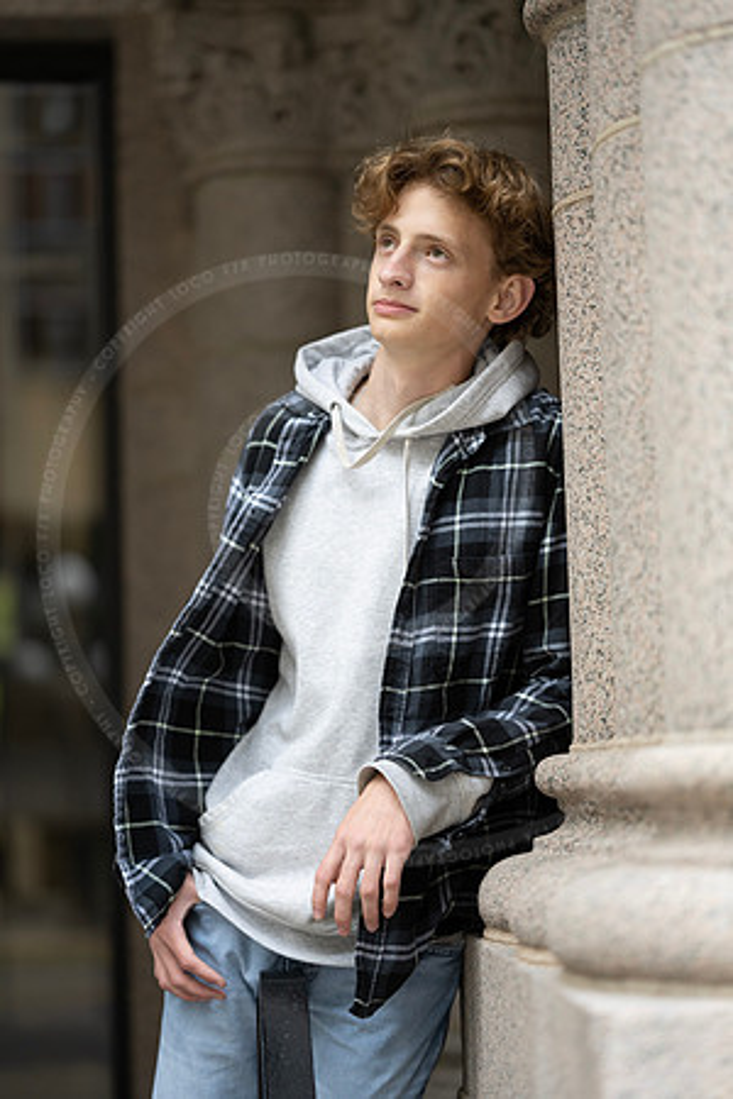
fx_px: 2596
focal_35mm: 85
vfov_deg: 23.9
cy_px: 550
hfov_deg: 16.1
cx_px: 366
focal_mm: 85
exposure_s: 1/200
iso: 160
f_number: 1.8
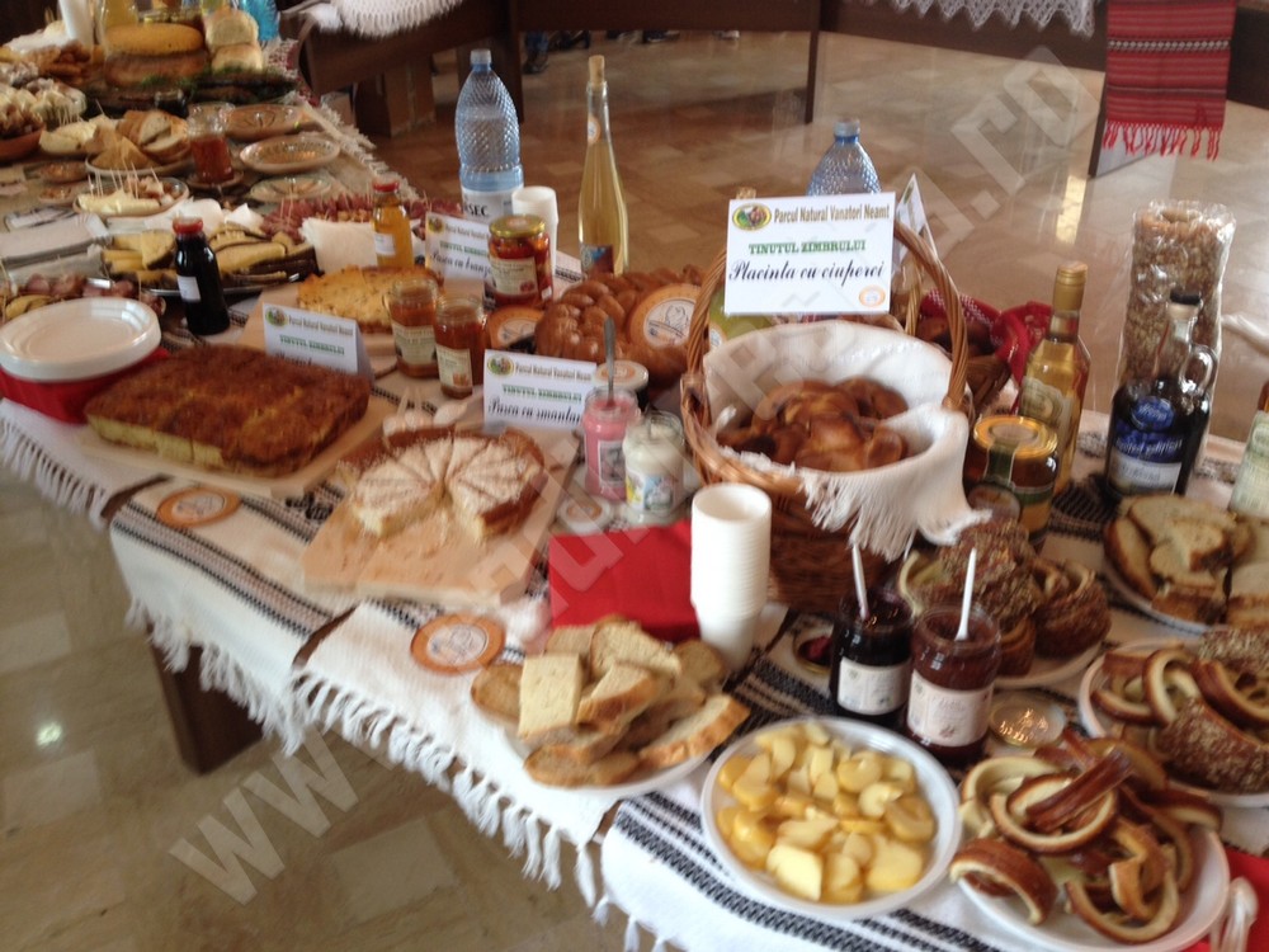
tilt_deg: -31.8
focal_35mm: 35
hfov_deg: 52.6
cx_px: 634
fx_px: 1283
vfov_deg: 40.7
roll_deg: +0.1
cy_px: 476
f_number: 2.4
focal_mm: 4.28
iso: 50
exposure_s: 1/30
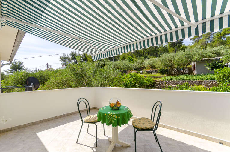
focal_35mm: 15
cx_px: 115
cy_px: 76
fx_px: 96
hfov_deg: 100.5
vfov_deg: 77.1
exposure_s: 1/1000
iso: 160
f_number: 6.3
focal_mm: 10
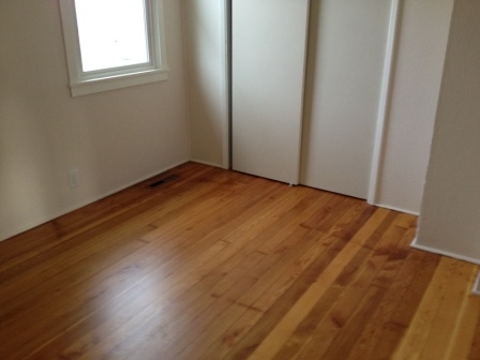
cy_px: 180
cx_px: 240
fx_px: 485
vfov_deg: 40.7
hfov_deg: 52.6
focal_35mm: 35
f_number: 2.4
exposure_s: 1/20
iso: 160
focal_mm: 4.28
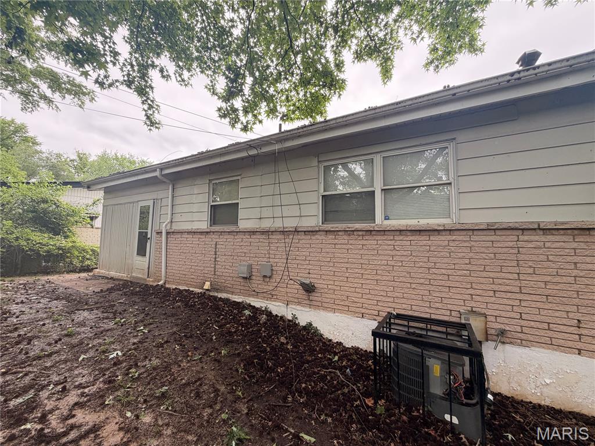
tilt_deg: +4.1
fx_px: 241
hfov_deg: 102.1
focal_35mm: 14
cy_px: 223
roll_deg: -0.4
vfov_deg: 85.7
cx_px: 298
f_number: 2.2
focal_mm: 2.22
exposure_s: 1/229
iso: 50
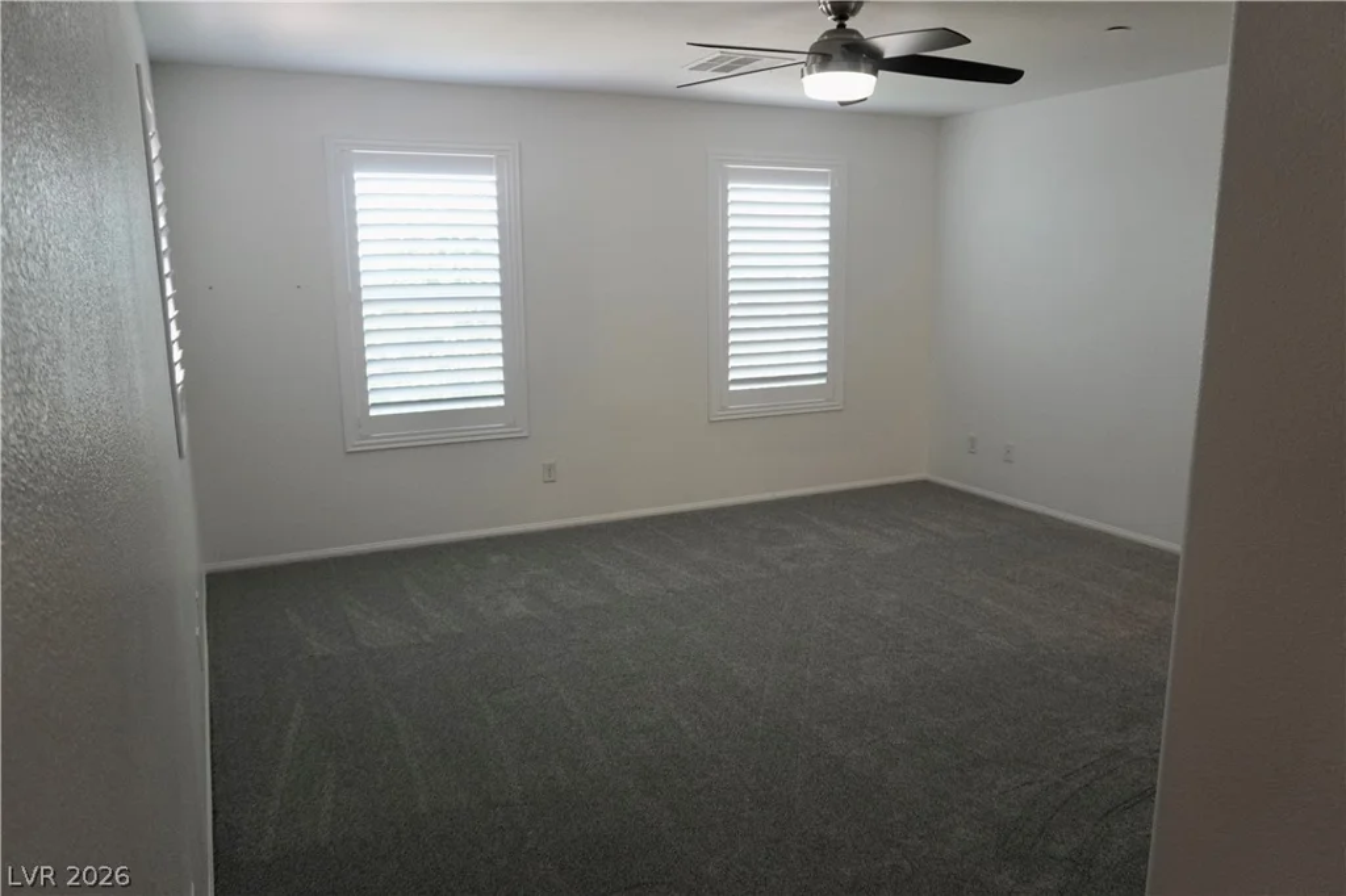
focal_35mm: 24
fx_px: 897
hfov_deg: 73.8
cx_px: 673
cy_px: 448
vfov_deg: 53.1
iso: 1000
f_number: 4
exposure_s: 1/160
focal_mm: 16
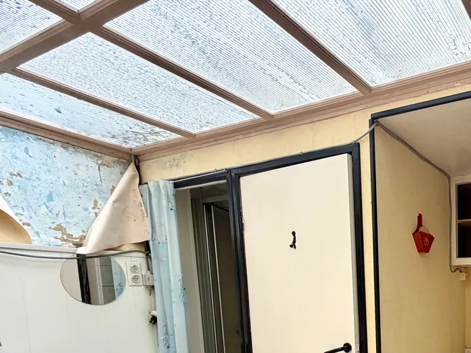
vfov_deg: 43.9
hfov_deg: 53.5
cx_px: 443
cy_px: 338
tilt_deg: -8.1
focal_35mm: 28
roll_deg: +0.8
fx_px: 381
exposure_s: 1/121
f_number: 2.2
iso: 160
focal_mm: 2.22
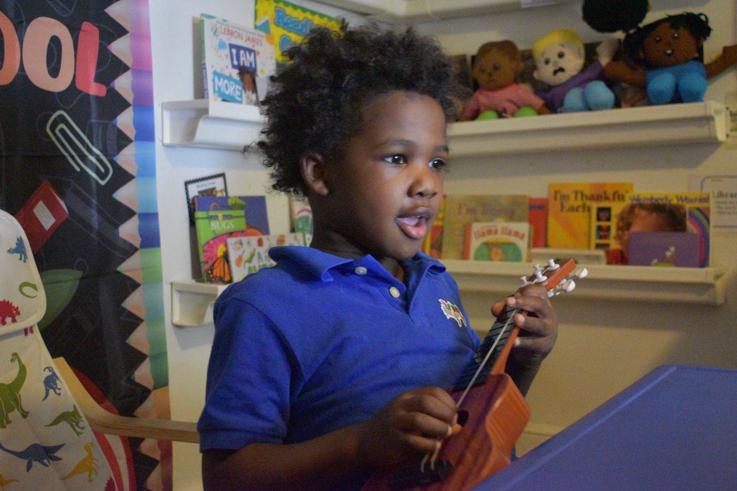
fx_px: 952
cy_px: 246
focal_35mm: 46
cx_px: 368
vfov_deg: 28.9
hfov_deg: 42.3
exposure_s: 1/60
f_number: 4.2
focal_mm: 31
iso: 10000
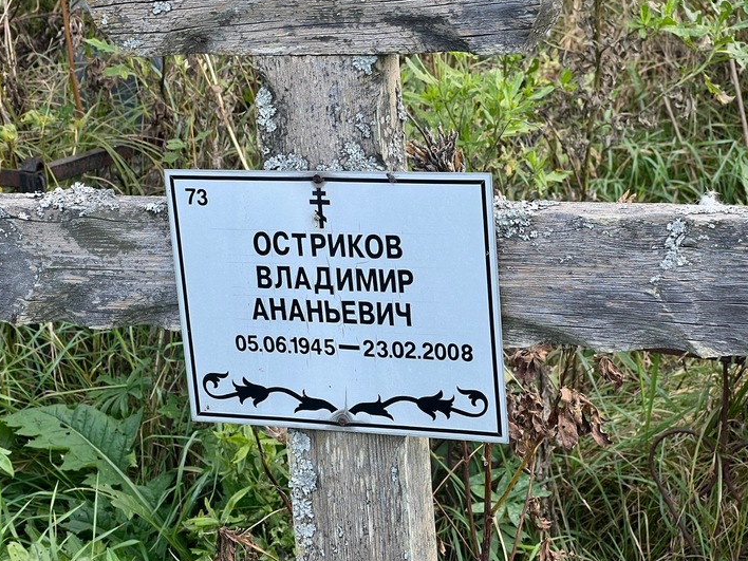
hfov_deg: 22.5
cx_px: 411
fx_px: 1880
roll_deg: -0.9
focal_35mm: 87
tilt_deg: -18.9
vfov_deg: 17.0
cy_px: 289
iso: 32
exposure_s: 1/121
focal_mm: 9
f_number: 2.8
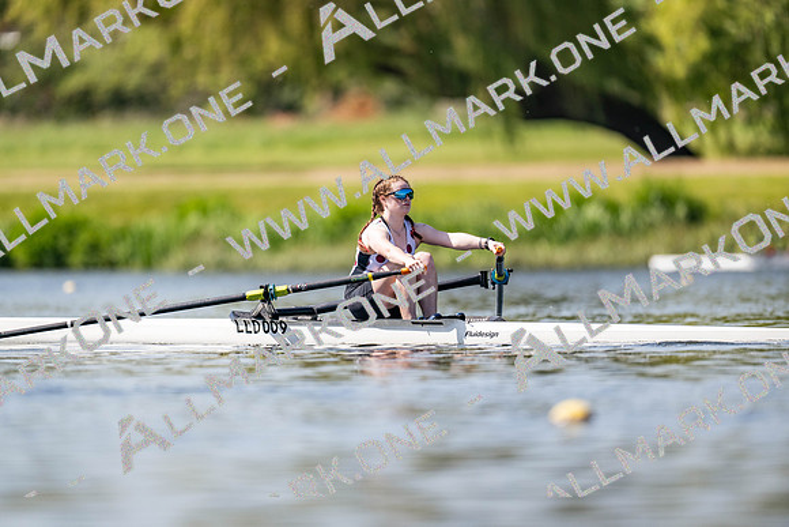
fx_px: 13152
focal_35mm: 600
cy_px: 264
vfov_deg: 2.3
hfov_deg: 3.4
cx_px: 394
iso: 280
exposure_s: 1/2500
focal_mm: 600
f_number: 4
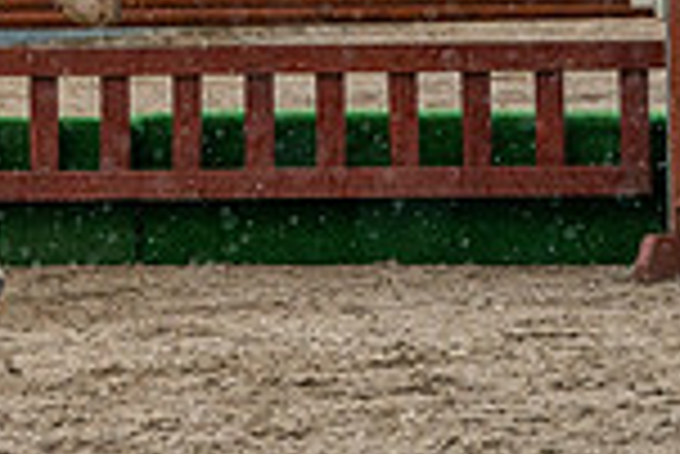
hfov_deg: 3.0
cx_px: -86
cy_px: -398
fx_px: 12989
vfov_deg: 2.0
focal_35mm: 687
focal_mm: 179
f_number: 5.6
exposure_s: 1/1250
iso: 1600
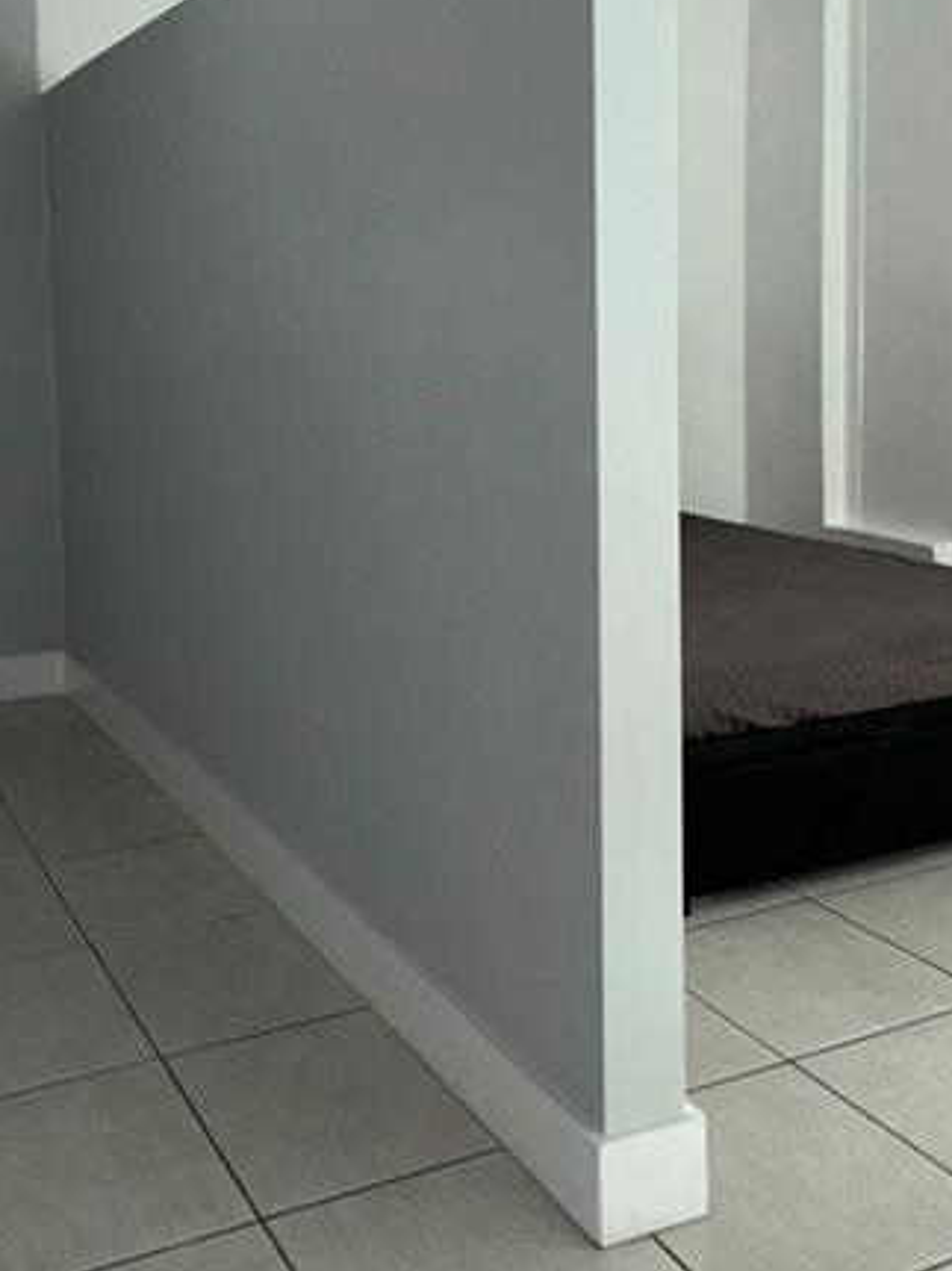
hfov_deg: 36.5
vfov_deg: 46.9
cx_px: 330
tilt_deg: -3.3
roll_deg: +1.1
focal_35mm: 39
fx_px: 1431
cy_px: 401
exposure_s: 1/122
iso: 40
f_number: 2.2
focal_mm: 2.22
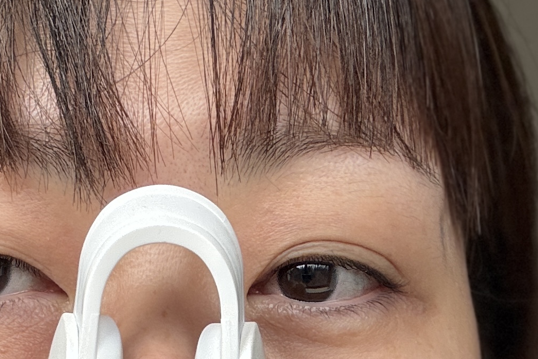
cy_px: 422
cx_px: 145
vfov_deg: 14.0
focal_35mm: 95
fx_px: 1420
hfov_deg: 21.3
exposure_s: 1/121
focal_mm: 2.69
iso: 32
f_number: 1.9
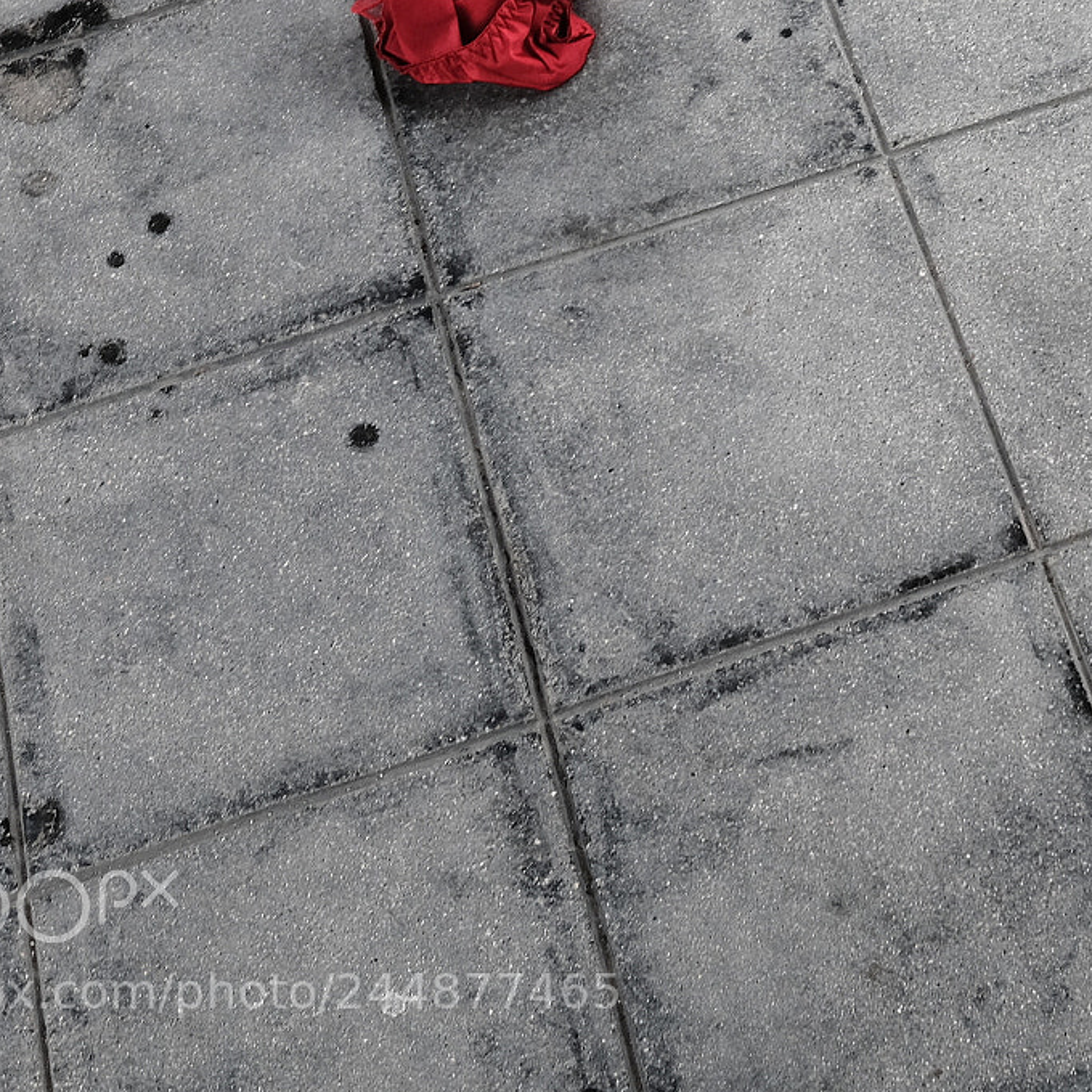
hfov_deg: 23.7
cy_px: 262
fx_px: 2498
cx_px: 1065
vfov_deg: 24.4
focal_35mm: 70
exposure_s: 1/60
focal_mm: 23
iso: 800
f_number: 5
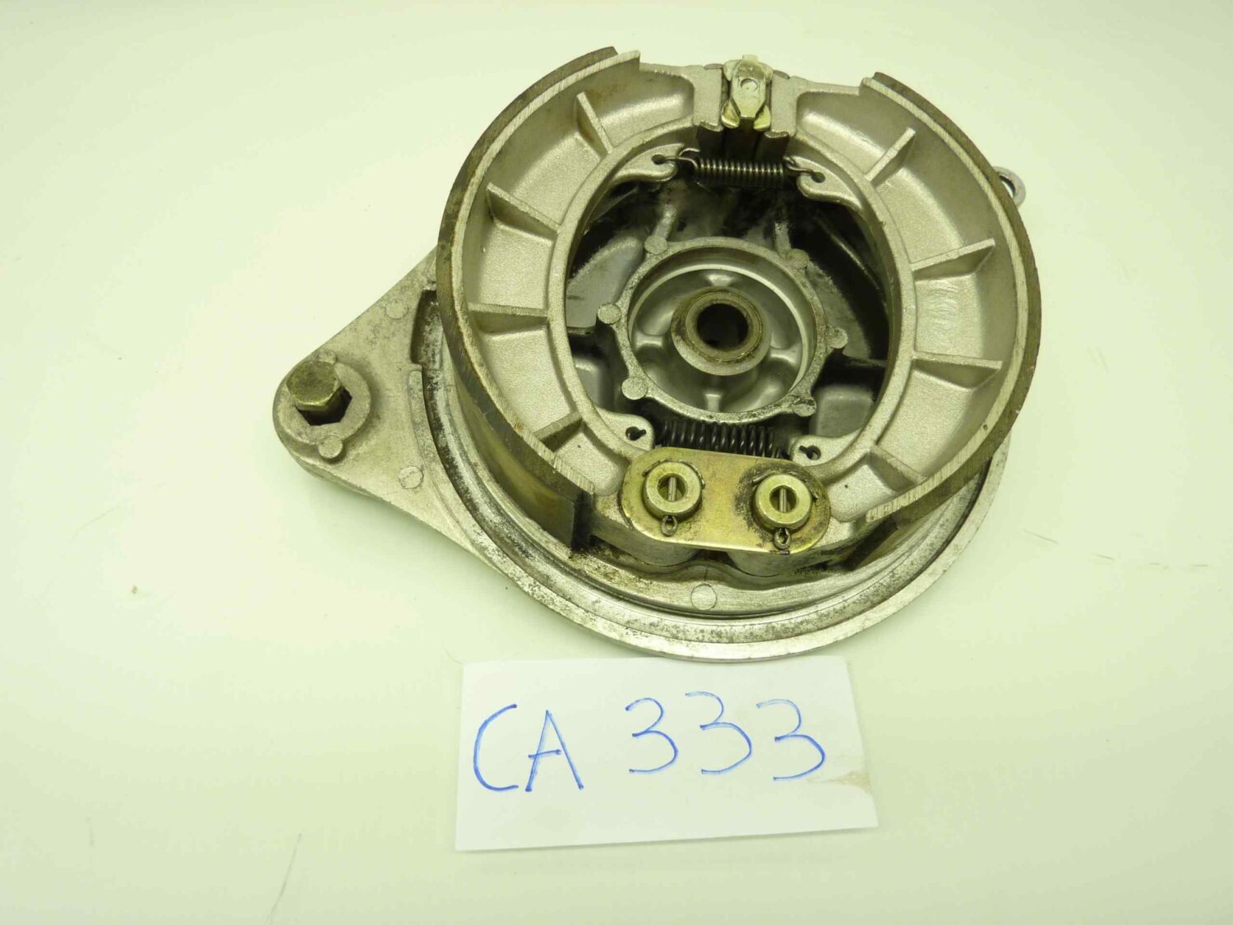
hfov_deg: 65.3
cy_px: 462
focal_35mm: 27
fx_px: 962
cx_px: 616
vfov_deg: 51.4
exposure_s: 1/25
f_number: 3.3
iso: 80
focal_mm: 4.1
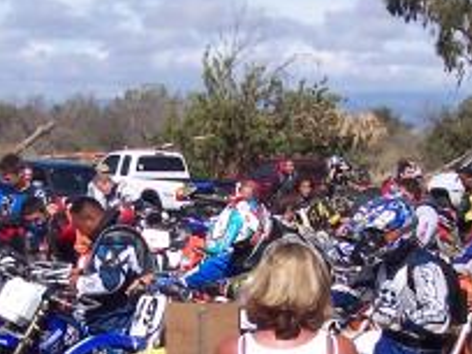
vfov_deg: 9.9
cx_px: 220
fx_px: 2032
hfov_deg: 13.3
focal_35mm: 149
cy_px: 312
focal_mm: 8
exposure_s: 1/1000
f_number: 4.8
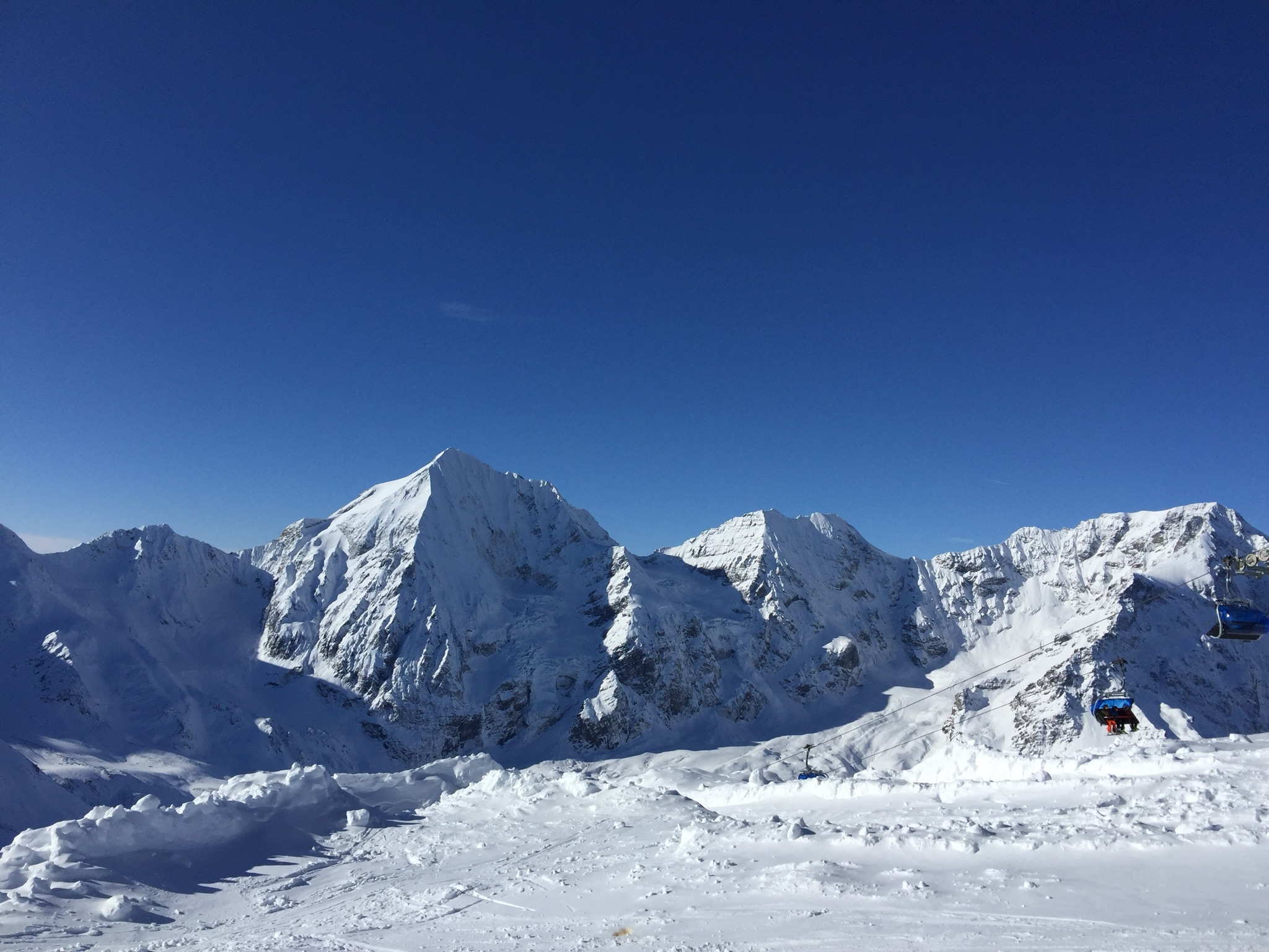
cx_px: 634
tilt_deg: +5.7
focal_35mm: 29
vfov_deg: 48.2
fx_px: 1063
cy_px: 476
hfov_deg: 61.7
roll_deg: -2.5
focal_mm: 4.15
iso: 32
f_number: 2.2
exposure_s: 1/6623
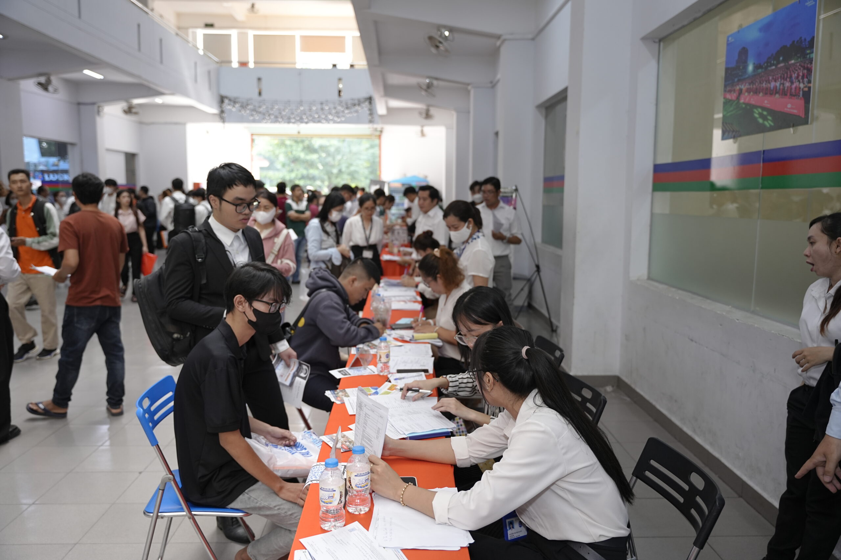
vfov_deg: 43.5
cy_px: 280
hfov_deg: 61.8
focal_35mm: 30
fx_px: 703
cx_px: 420
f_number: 2.8
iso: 640
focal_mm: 30.1
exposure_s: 1/250
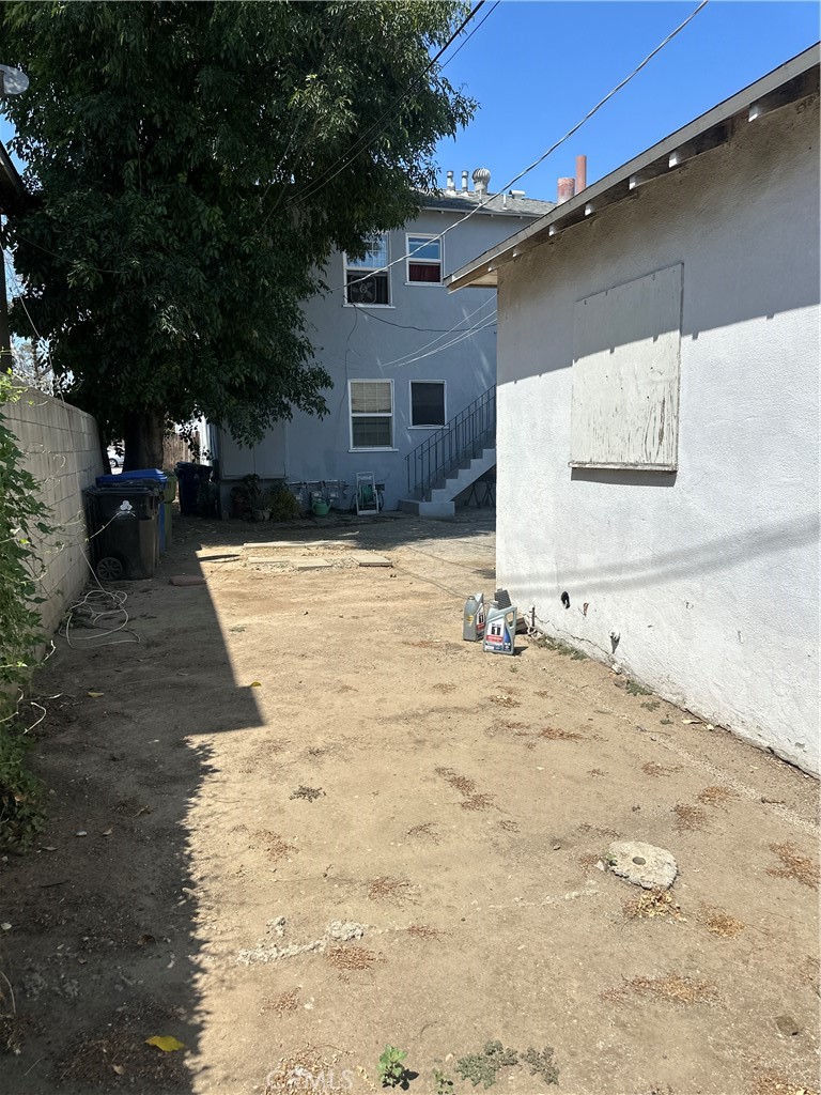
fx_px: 759
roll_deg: +1.9
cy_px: 548
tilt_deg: -7.0
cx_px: 410
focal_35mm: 24
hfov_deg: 56.8
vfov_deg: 71.6
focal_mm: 6.86
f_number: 1.78
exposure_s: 1/5525
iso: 80
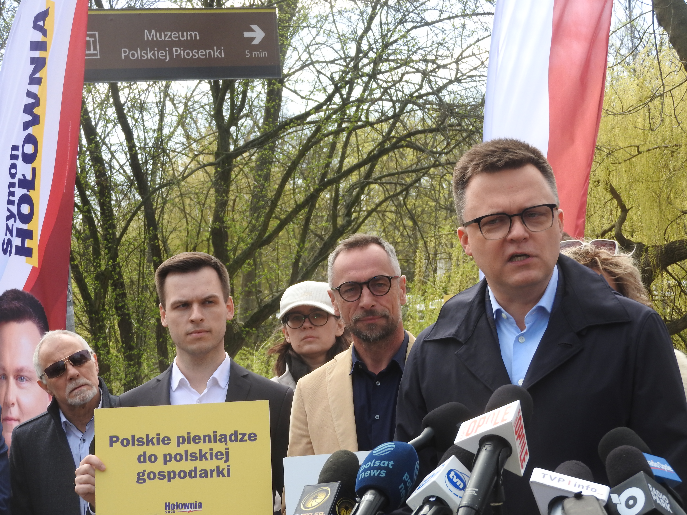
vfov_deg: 17.4
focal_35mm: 85
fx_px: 1687
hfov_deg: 23.0
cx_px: 344
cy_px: 258
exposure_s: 1/250
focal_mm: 15.2
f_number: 4.5
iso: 100
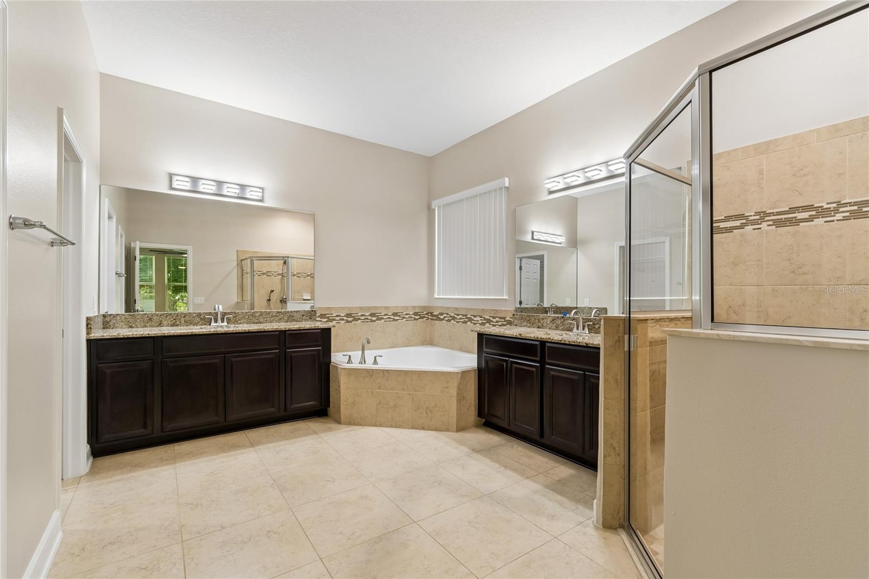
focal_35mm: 15
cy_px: 290
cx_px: 434
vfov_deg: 77.3
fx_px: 362
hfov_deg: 100.4
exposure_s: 1/5
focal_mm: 10
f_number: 7.1
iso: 100
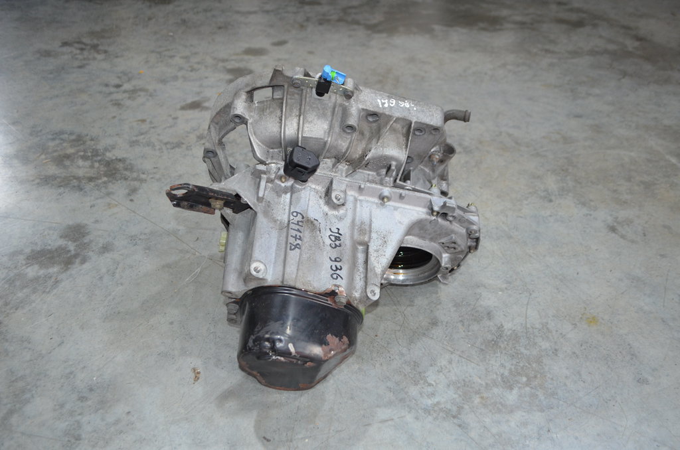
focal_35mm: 33
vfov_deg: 39.8
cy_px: 225
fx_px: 622
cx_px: 340
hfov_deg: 57.3
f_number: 3.8
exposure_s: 1/60
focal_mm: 22
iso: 800
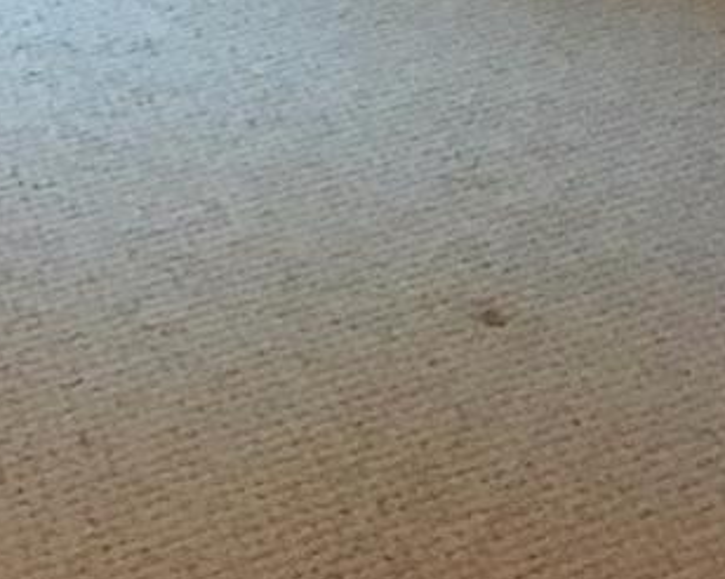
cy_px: -567
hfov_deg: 11.6
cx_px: -984
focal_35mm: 138
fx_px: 2959
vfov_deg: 10.3
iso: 250
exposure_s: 1/15
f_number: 2.2
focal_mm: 4.15
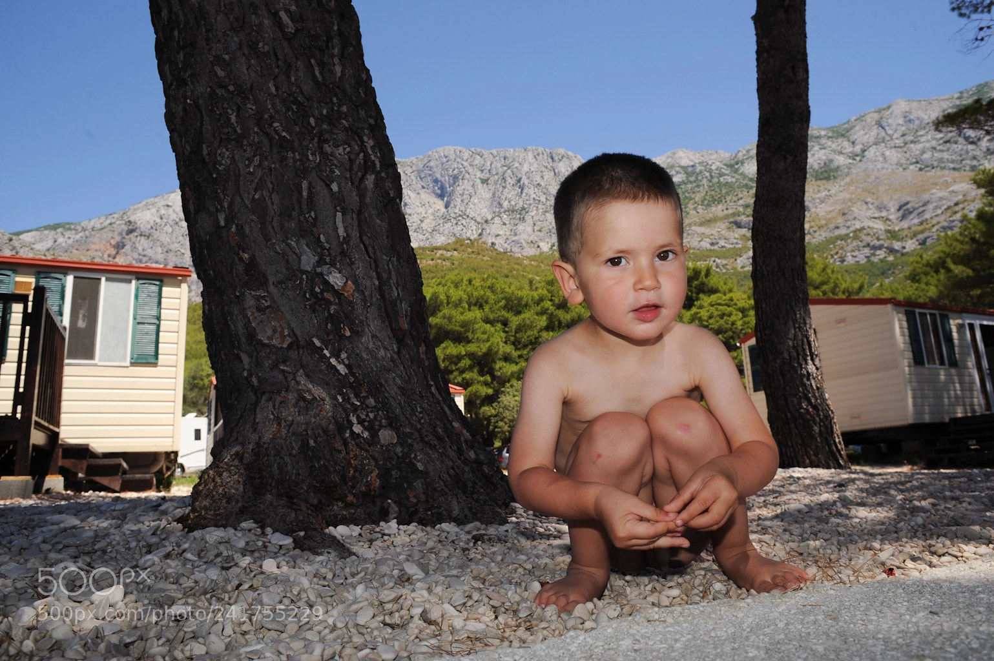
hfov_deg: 73.8
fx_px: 662
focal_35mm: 24
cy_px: 330
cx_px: 497
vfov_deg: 53.1
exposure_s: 1/320
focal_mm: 24
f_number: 11
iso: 200
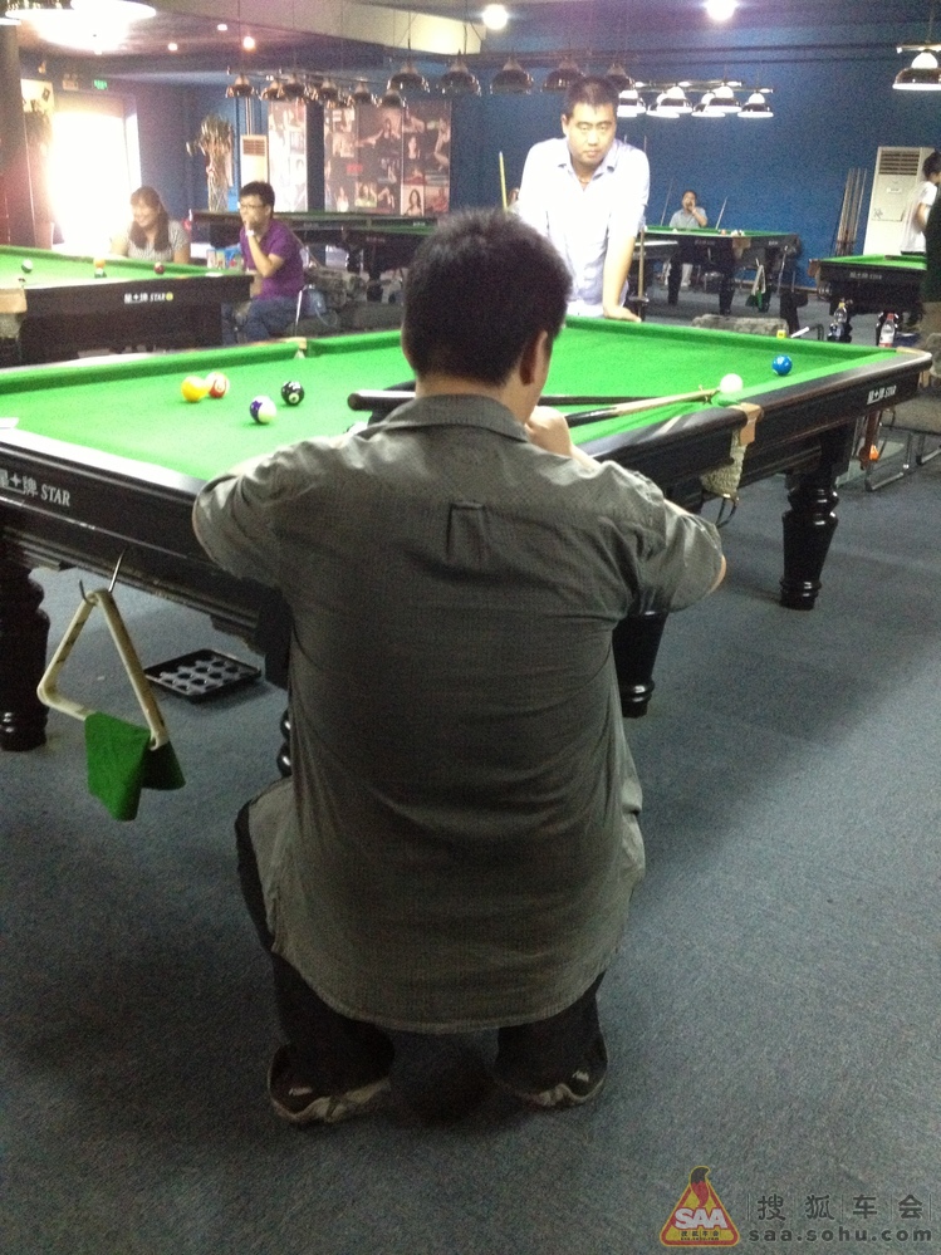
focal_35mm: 35
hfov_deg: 40.7
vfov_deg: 52.6
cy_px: 628
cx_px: 470
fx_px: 1269
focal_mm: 4.28
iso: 500
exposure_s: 1/15
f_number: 2.4
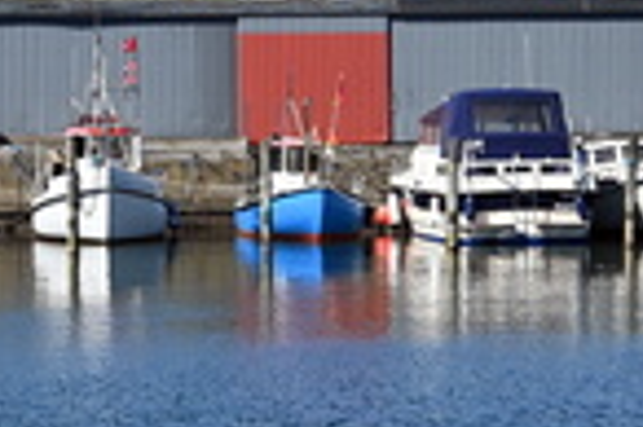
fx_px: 3675
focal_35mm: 206
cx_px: -84
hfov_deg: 9.9
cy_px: 288
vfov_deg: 6.6
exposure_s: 1/400
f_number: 7.1
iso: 100
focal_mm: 50
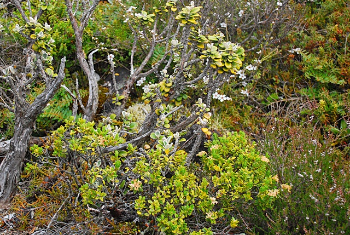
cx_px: 143
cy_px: 106
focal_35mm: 66
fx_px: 639
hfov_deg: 30.6
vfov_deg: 20.8
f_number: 5.6
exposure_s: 1/125
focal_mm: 35
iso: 400
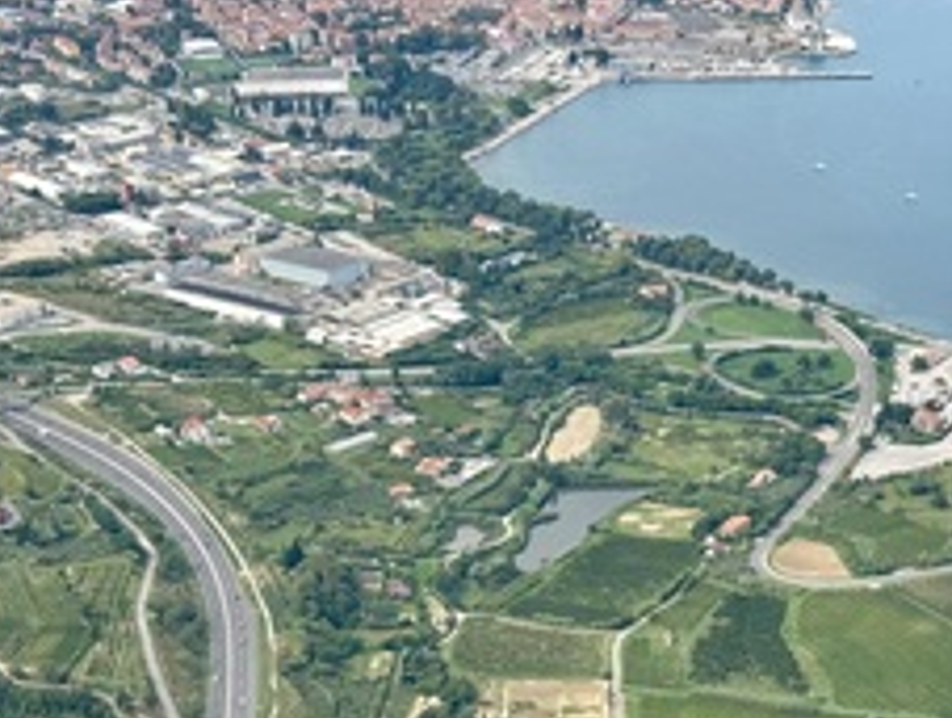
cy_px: 521
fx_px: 2617
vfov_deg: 15.5
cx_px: 889
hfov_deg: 20.1
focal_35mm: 95
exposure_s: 1/2959
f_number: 1.78
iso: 64
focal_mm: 6.76
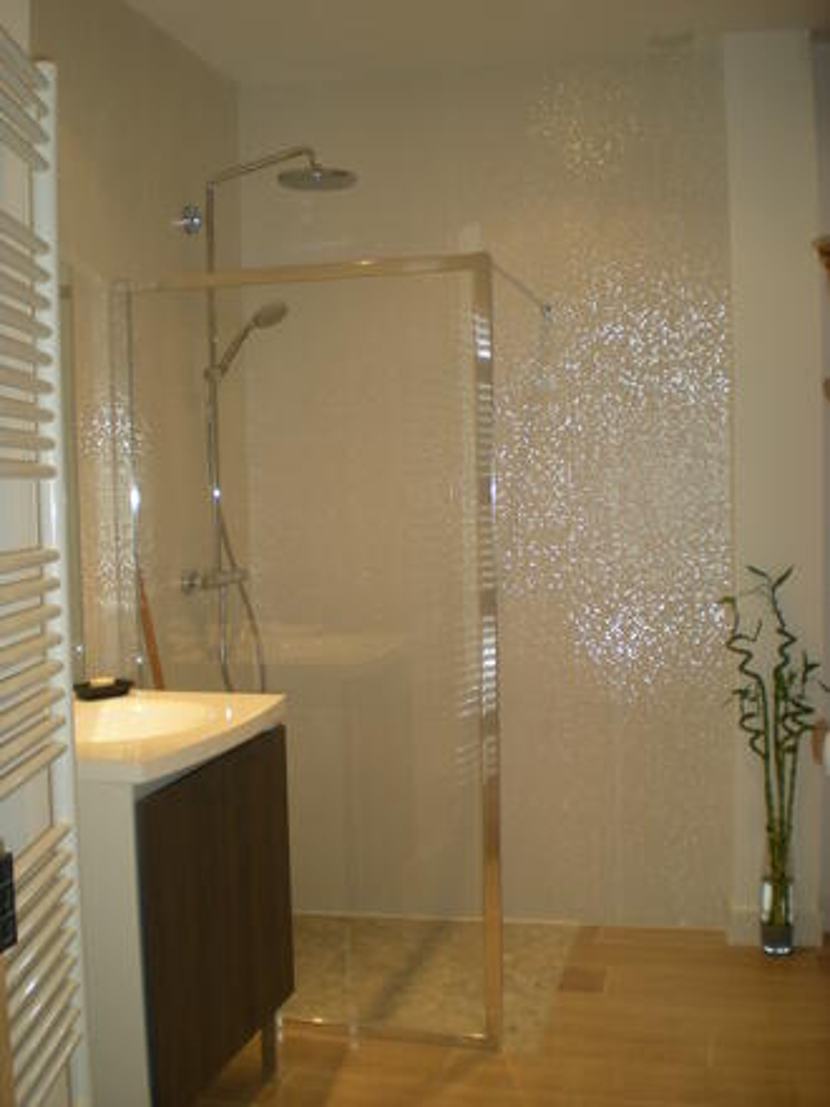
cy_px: 554
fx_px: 1215
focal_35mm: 38
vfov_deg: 49.0
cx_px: 415
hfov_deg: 37.7
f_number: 3.1
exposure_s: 1/30
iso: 72
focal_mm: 6.3
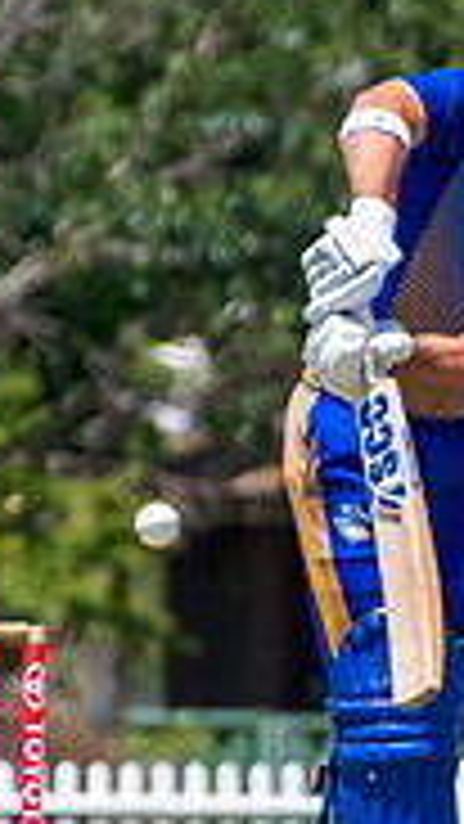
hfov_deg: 0.5
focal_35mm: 2502
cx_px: 518
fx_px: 54700
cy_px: 515
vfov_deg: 0.9
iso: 400
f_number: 6.3
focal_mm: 400
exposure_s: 1/2500
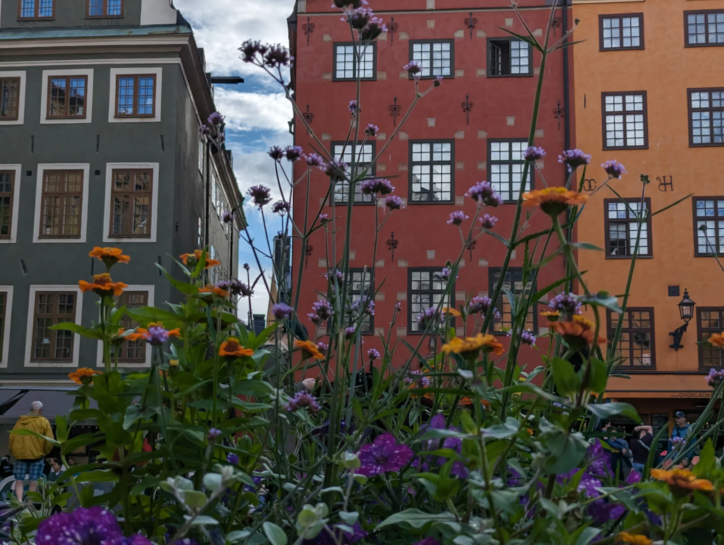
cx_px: 362
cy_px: 272
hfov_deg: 39.6
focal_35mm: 48
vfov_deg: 30.3
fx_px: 1005
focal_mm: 6.81
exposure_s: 1/4464
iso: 47
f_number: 1.85
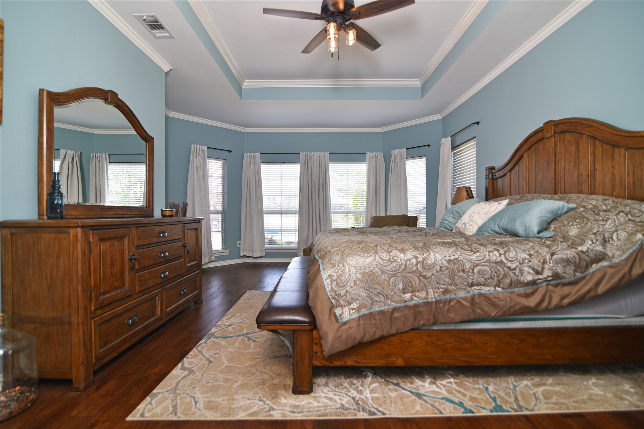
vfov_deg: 73.8
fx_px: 286
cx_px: 322
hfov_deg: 96.7
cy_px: 214
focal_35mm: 16
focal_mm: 16
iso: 100
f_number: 3.2
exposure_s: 1/100
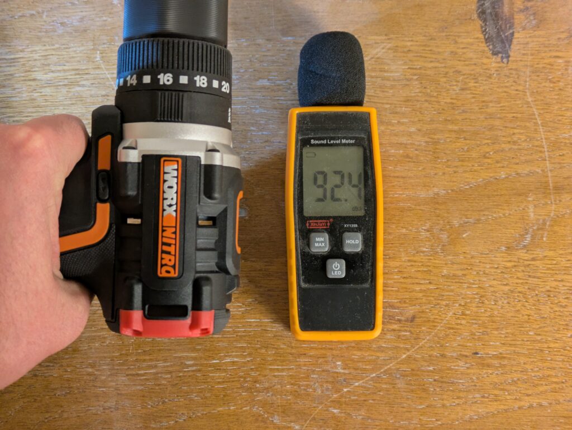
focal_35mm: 51
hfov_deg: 37.5
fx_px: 843
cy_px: 215
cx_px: 286
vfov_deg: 28.6
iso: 371
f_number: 1.89
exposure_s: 1/25
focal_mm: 5.43
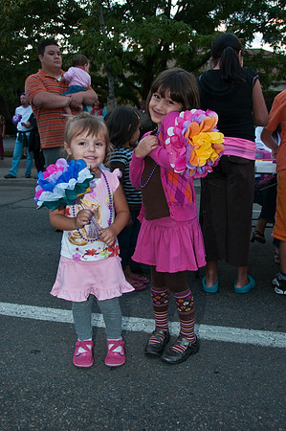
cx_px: 143
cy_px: 216
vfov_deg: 57.3
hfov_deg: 39.9
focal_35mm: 33
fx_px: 394
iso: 640
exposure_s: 1/60
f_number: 6.3
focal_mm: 22
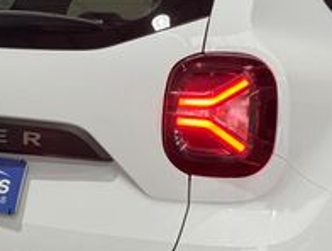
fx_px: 1106
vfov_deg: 12.9
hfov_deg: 17.0
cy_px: 129
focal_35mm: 115
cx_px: 115
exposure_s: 1/40
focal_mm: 6.76
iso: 250
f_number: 1.78
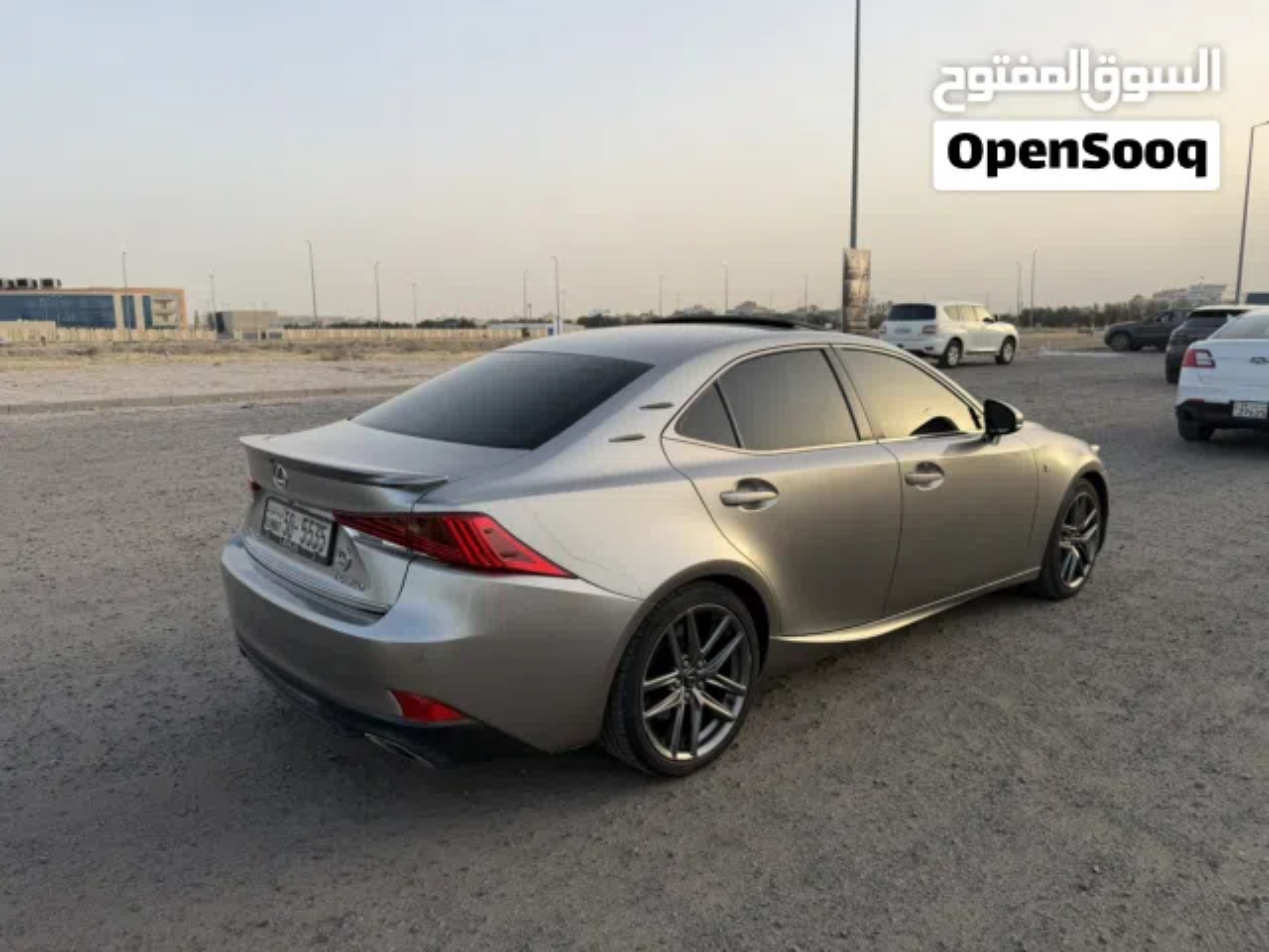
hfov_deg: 71.6
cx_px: 634
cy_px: 476
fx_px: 880
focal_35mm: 24
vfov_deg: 56.8
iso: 80
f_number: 1.78
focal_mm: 6.76
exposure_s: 1/1230
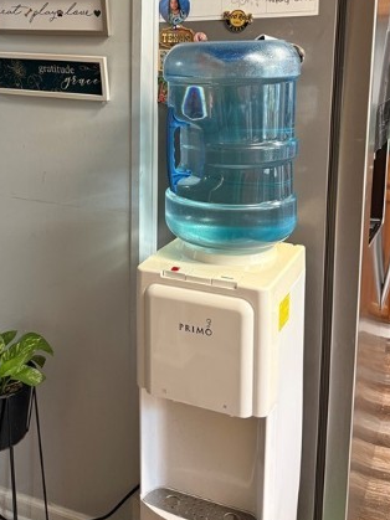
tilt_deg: -10.6
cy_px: 161
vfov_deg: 42.2
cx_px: 145
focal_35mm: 44
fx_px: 661
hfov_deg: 32.7
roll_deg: -1.5
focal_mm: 6.76
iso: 400
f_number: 1.78
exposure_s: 1/60
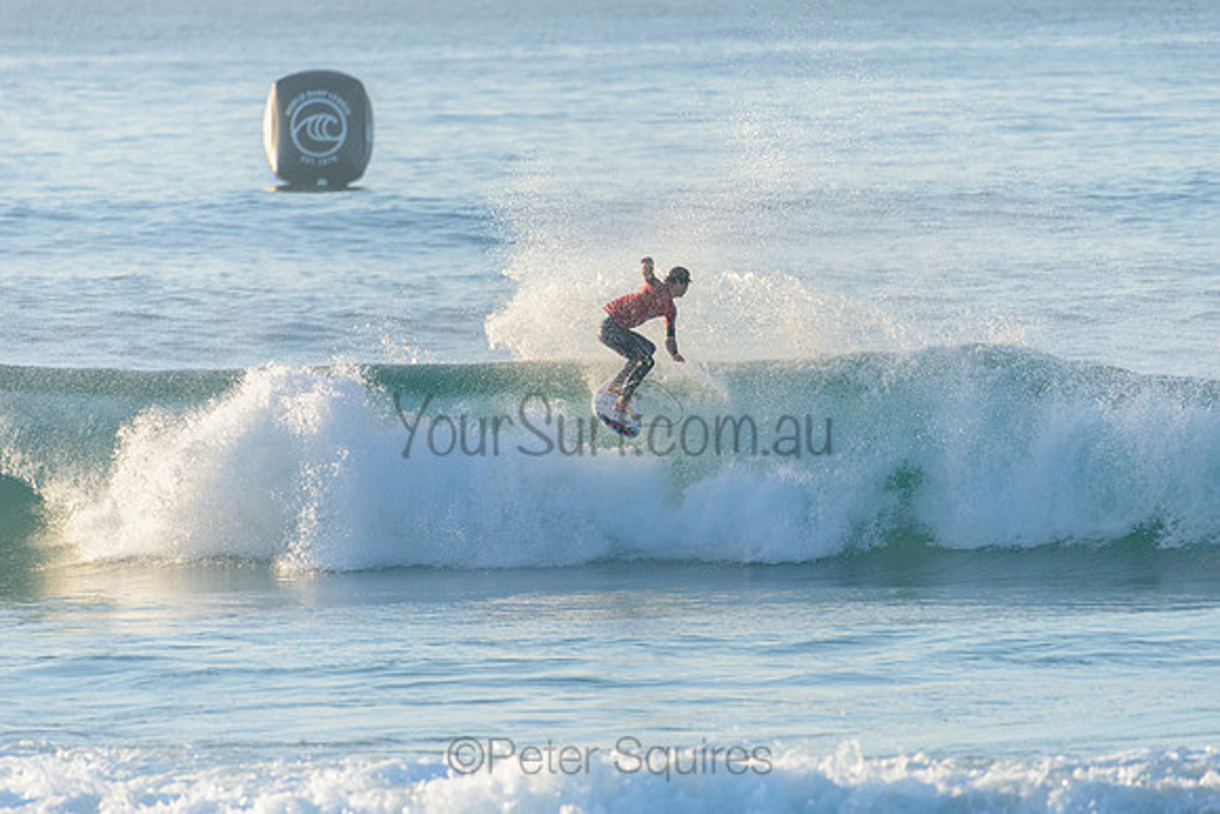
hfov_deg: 4.1
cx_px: 610
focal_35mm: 500
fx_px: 16951
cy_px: 407
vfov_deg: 2.8
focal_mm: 500
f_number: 5.6
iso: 400
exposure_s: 1/2000
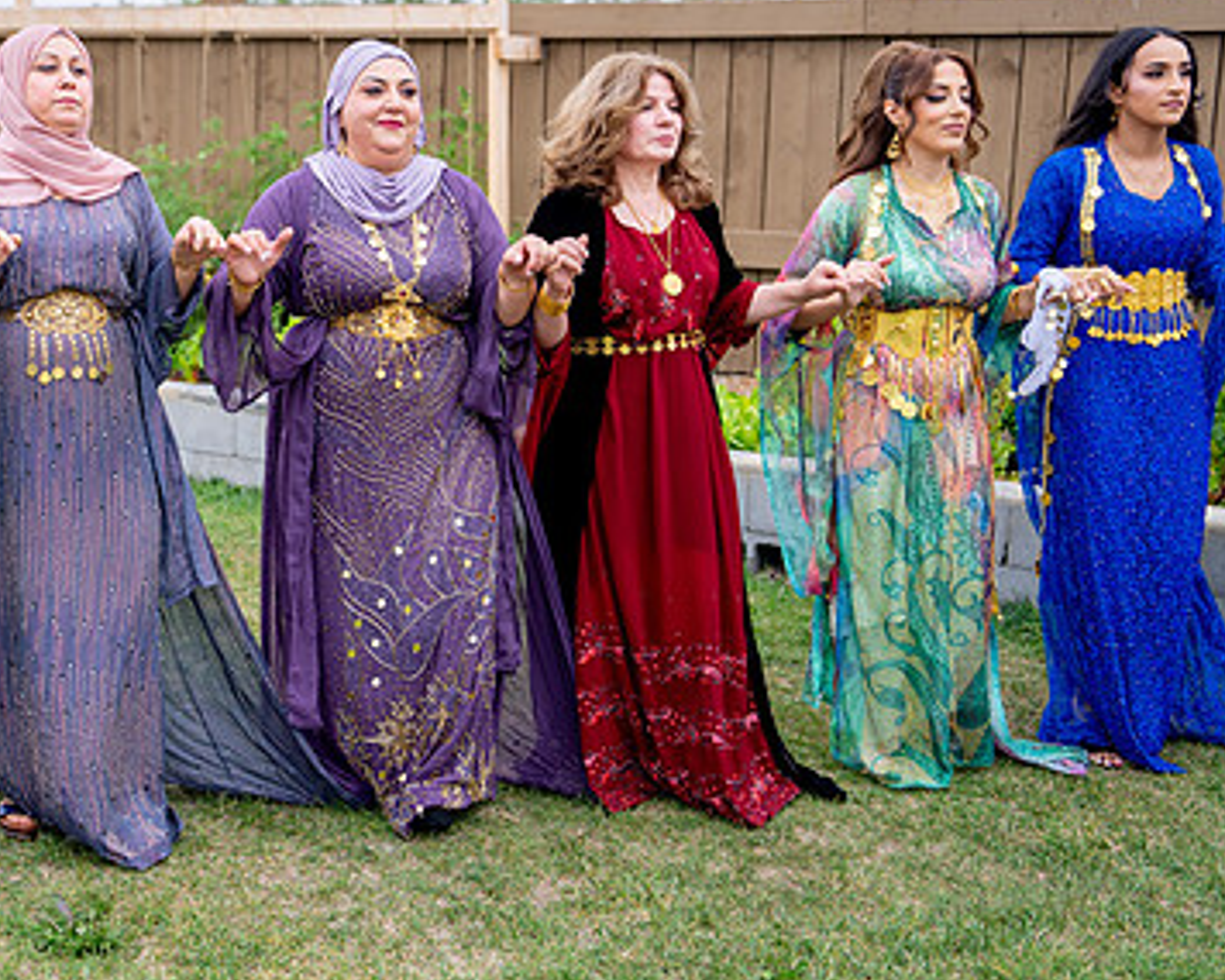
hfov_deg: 34.9
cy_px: 339
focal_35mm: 52
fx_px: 1886
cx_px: 258
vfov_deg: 29.0
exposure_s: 1/400
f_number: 2.8
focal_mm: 34
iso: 100
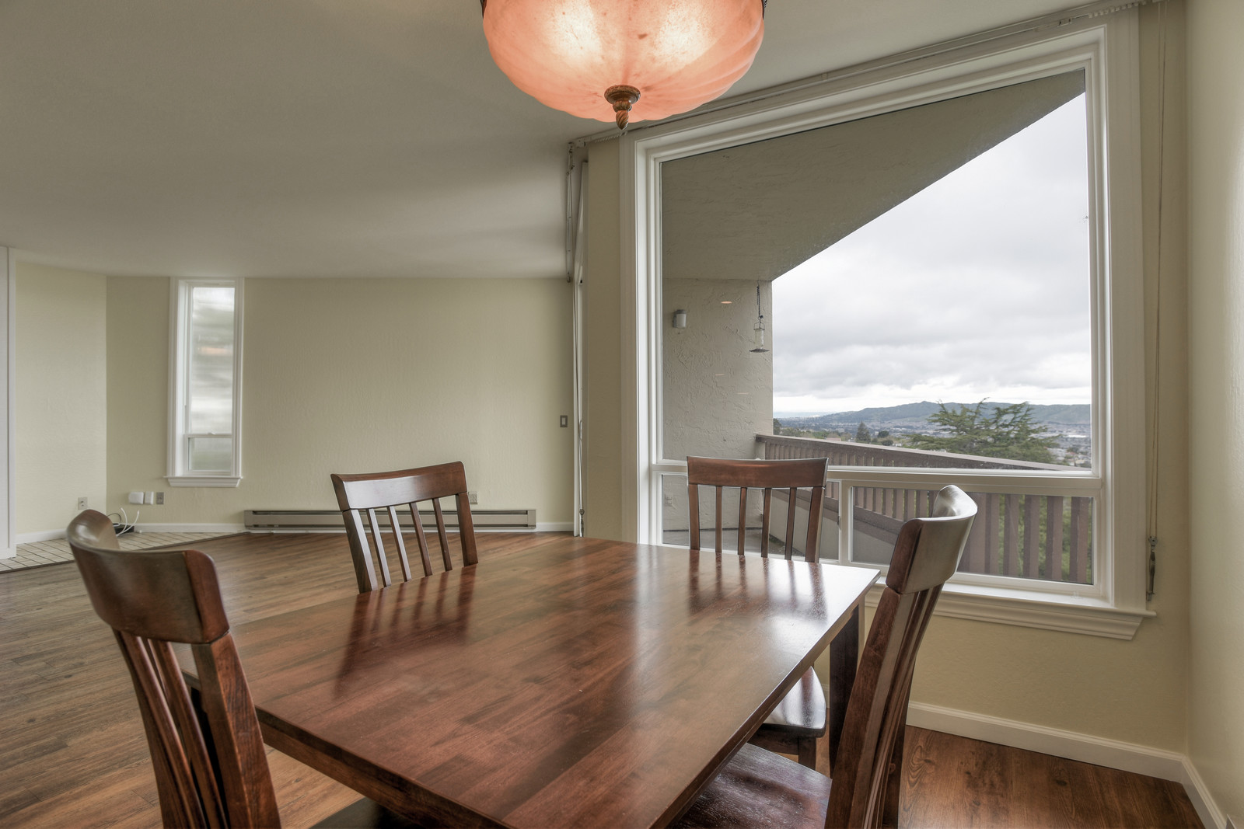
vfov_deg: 64.6
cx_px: 622
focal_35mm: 19
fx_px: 657
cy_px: 414
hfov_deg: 86.9
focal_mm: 19
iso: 100
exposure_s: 1/15
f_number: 8
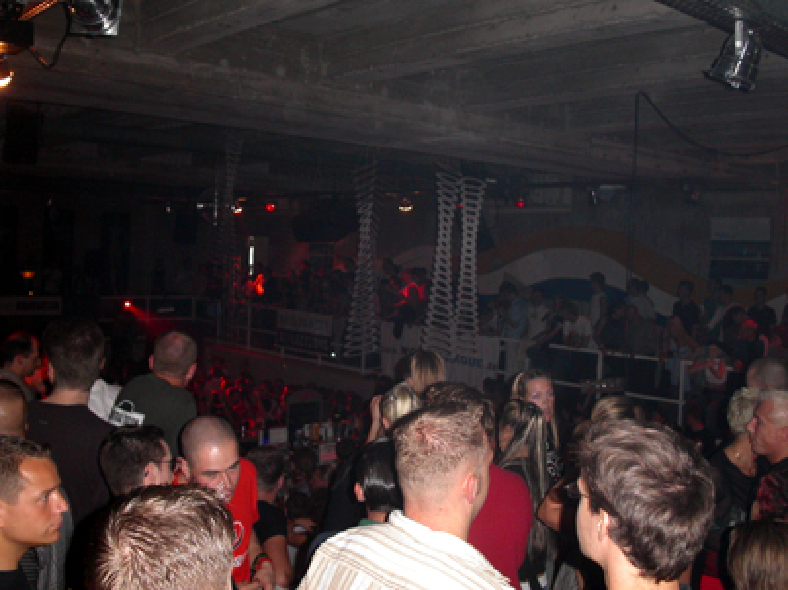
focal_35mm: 38
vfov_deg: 37.7
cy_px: 295
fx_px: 865
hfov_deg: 49.0
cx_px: 394
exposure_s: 1/30
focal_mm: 7.8
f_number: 2.8
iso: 200
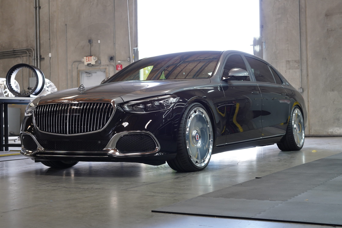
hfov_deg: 35.1
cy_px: 110
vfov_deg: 23.8
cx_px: 166
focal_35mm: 57
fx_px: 541
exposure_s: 1/50
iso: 500
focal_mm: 50
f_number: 5.6
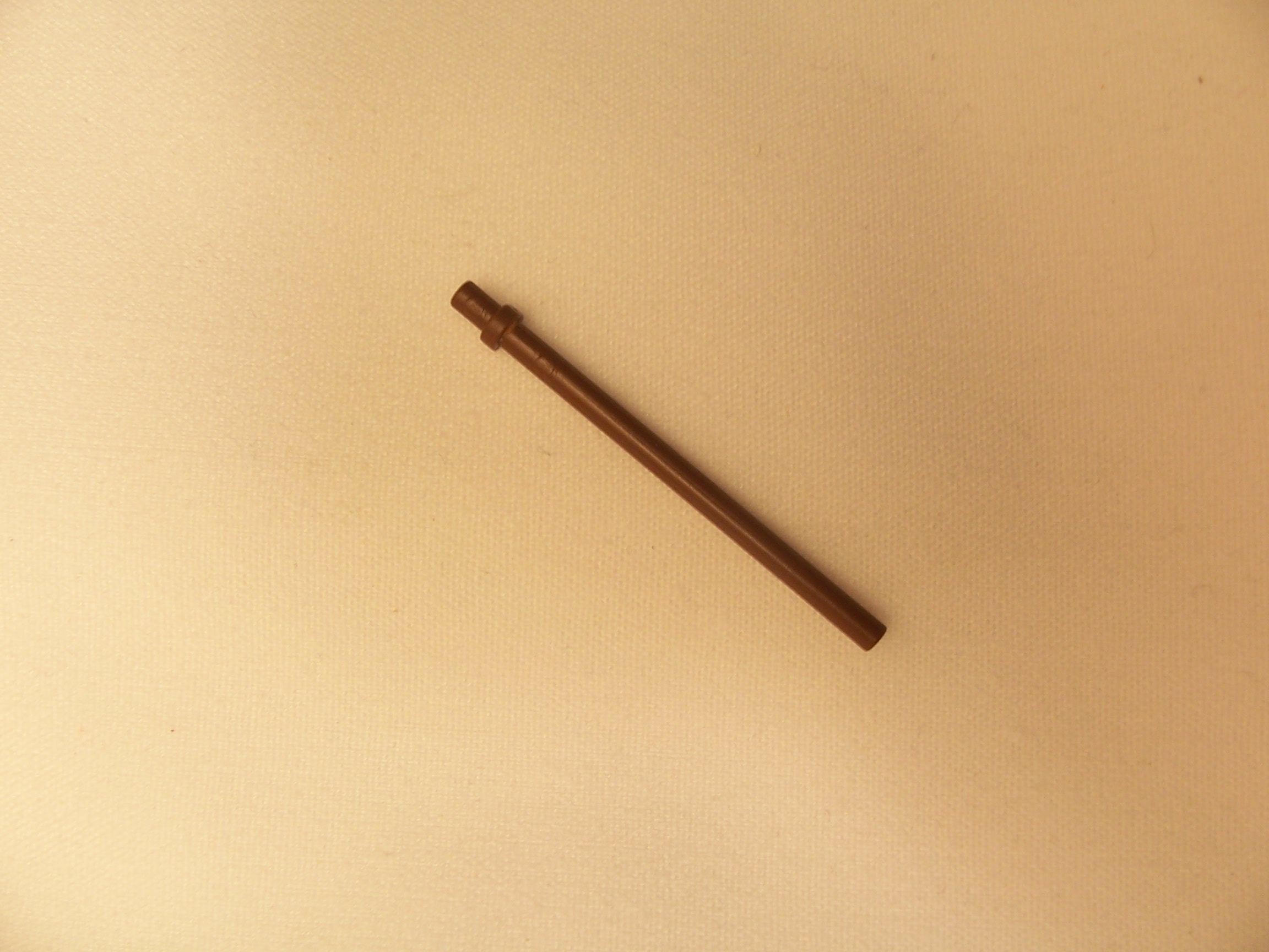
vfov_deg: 40.7
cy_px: 476
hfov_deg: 52.6
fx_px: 1283
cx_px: 634
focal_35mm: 35
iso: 80
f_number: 2.8
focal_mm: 6
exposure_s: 1/30
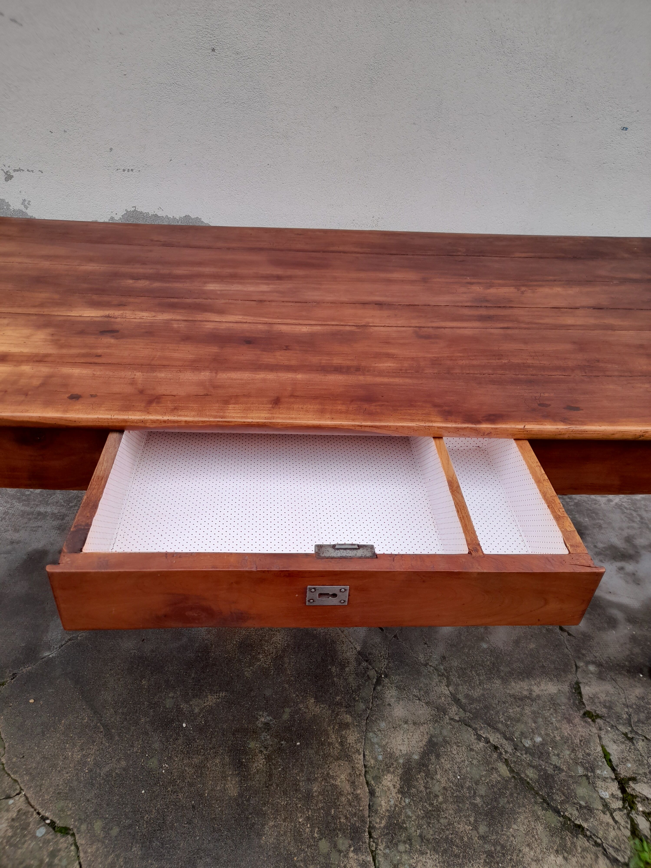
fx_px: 627
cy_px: 434
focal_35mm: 25
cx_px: 326
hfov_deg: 54.9
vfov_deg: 69.4
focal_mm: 4.6
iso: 20
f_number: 2
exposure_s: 1/104
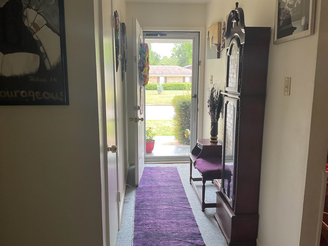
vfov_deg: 48.2
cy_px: 123
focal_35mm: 29
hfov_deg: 61.7
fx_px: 275
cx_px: 164
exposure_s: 1/120
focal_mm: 3
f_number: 1.8
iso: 64
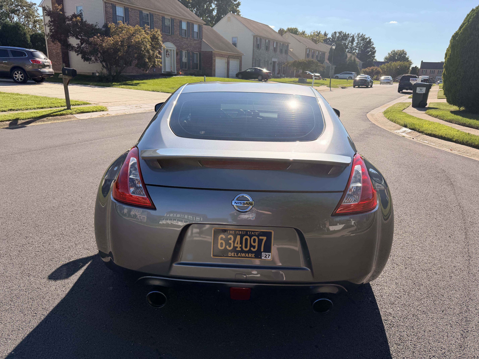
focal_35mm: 24
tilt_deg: -14.3
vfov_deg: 56.8
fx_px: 332
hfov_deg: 71.6
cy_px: 180
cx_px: 240
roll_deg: -0.6
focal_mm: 6.76
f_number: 1.78
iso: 100
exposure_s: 1/4975
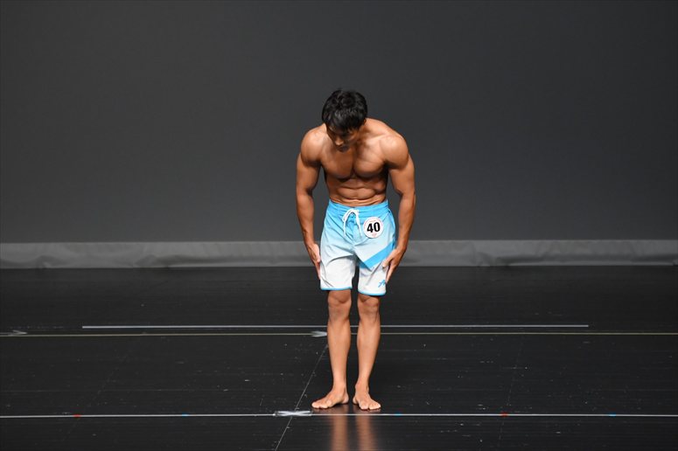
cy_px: 226
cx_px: 339
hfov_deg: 6.5
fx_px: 5930
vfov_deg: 4.4
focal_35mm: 315
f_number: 5.6
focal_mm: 210
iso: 2000
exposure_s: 1/400
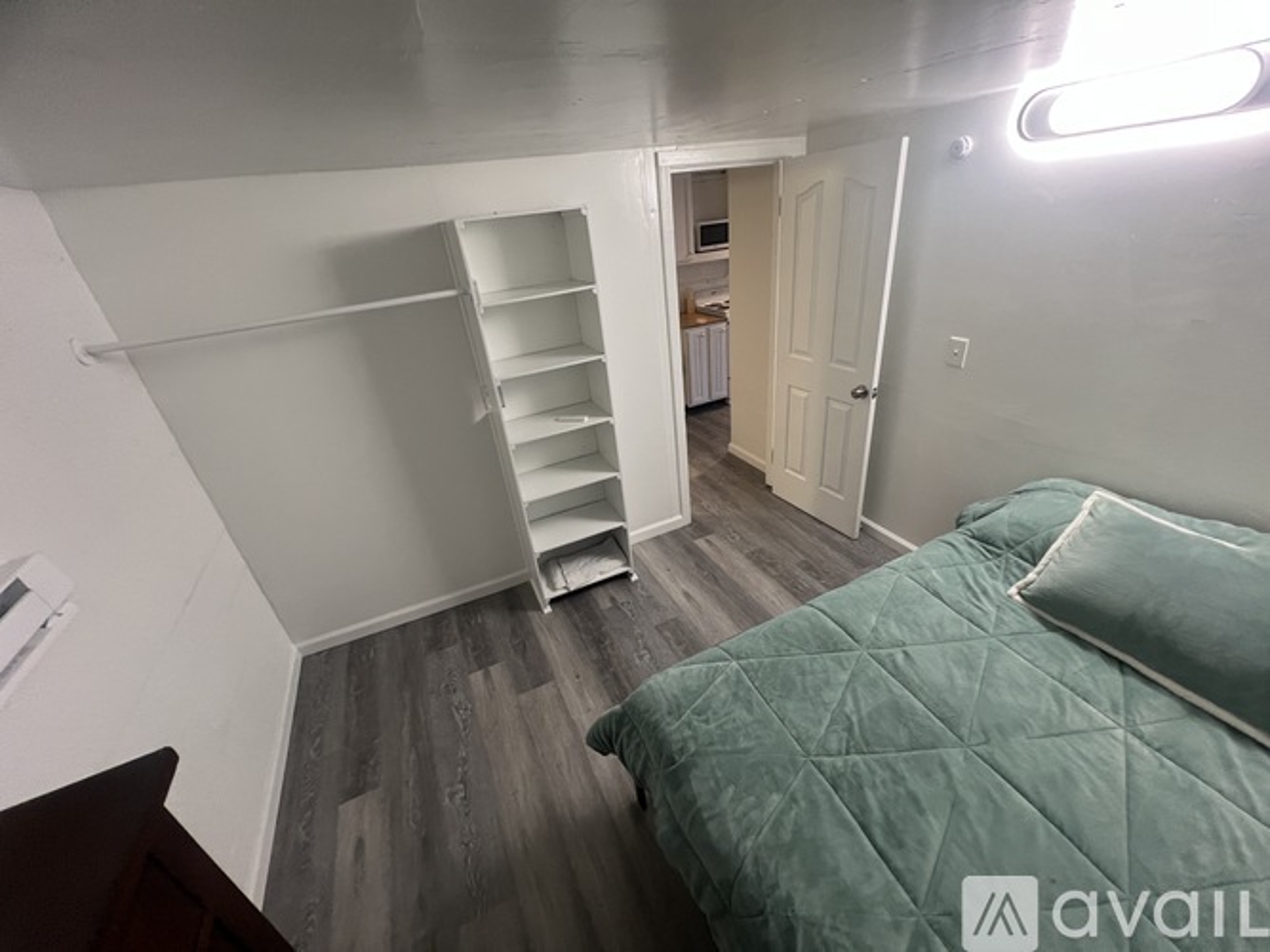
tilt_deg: -29.6
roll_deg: +7.6
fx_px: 477
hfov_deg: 106.2
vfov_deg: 89.9
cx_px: 635
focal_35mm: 13
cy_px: 476
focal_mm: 1.57
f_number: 1.8
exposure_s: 1/93
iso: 250
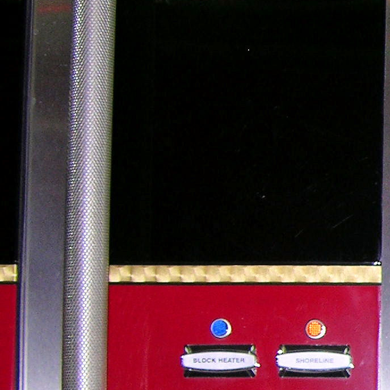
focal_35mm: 147
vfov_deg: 11.8
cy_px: 328
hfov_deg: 10.7
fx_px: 1874
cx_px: 827
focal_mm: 8.9
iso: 50
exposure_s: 1/60.1
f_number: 2.8
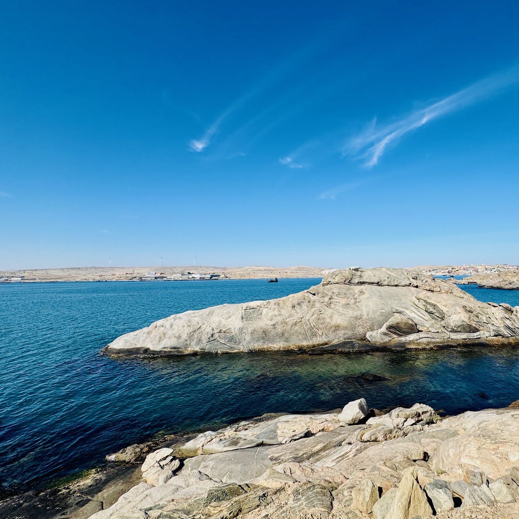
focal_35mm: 17
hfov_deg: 82.2
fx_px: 288
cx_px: 328
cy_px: 262
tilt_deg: +4.1
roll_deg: +0.8
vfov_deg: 84.0
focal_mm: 2.22
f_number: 2.2
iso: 50
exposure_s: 1/2770
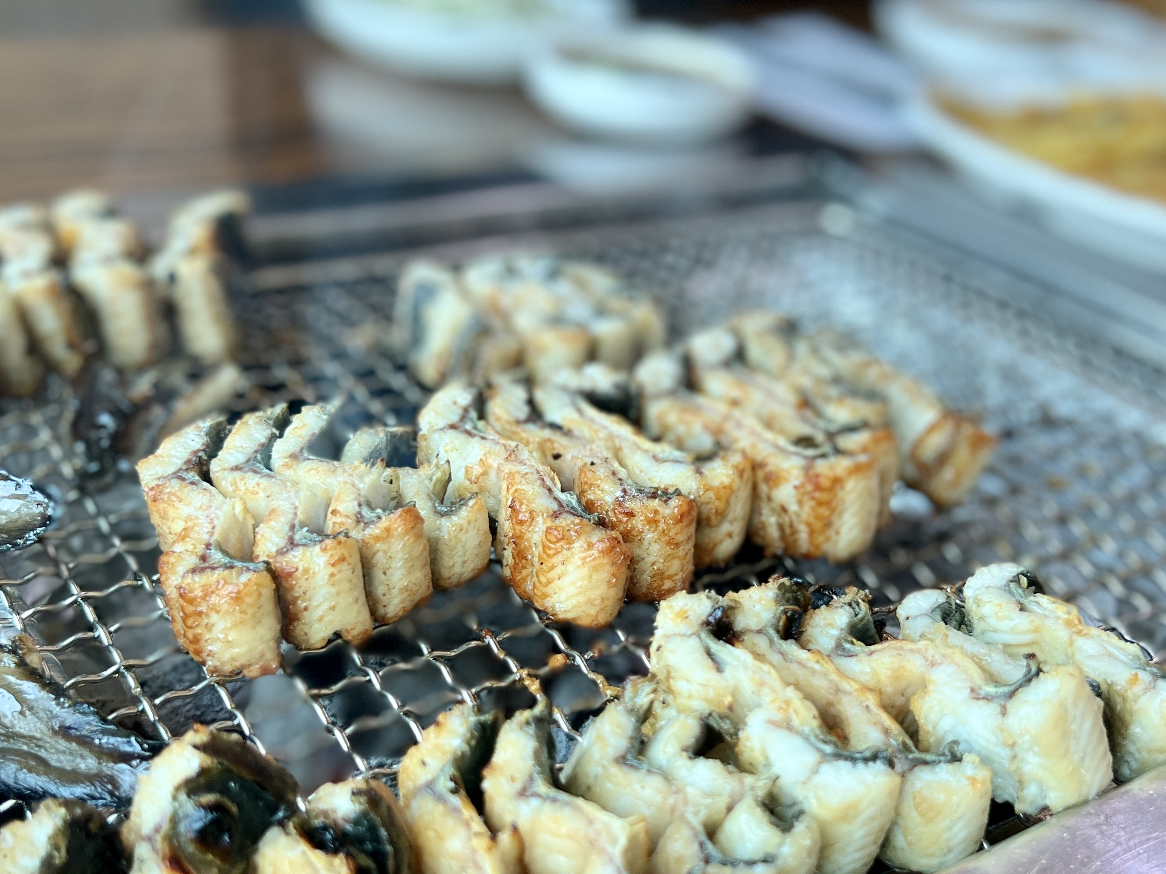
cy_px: 572
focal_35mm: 42
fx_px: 1415
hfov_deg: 44.8
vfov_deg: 34.1
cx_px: 586
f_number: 1.5
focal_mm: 5.7
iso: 80
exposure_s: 1/120
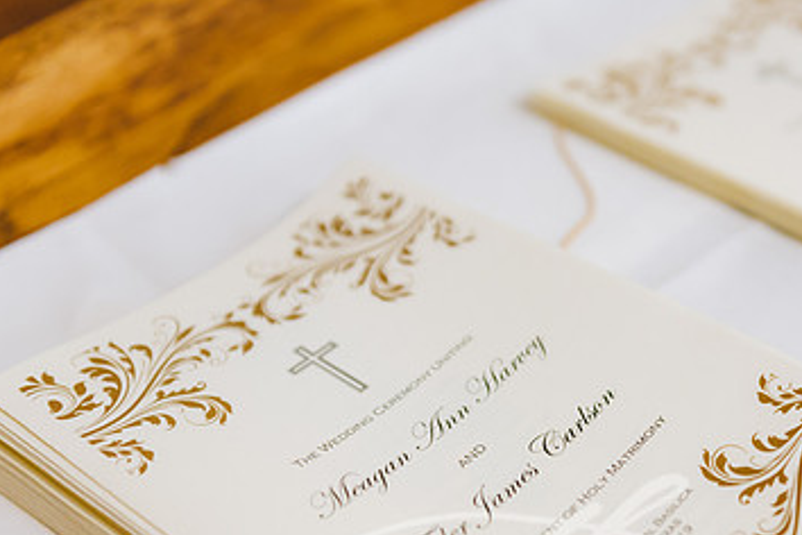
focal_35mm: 72
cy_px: 346
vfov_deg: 18.9
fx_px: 1604
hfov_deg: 27.8
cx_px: 557
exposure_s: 1/60
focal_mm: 44
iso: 3200
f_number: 2.8
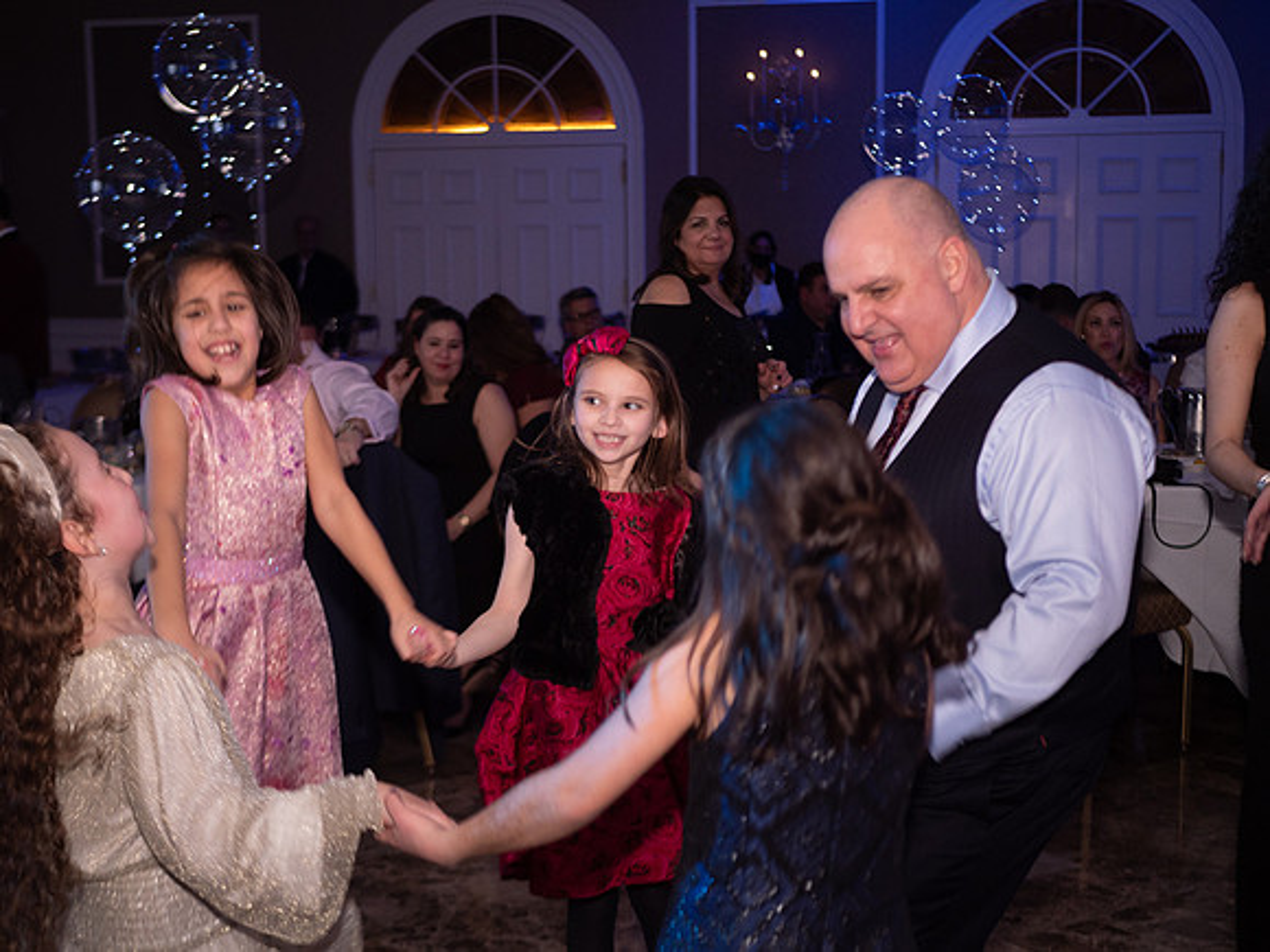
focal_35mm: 50
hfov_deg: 38.2
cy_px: 476
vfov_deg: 29.1
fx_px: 1834
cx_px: 635
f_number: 1.7
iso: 800
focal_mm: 25
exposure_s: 1/160
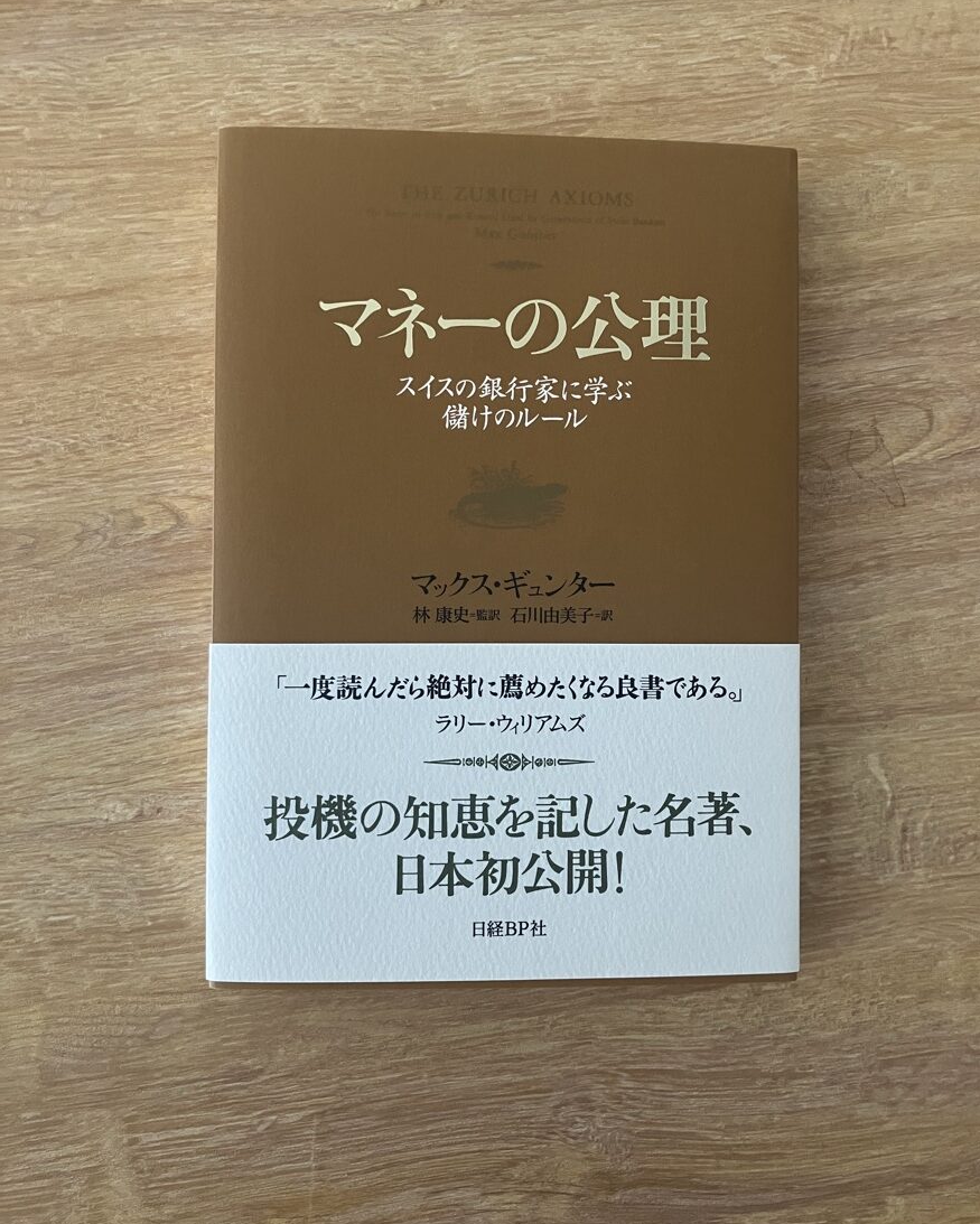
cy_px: 595
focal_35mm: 30
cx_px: 503
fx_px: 1087
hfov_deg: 48.5
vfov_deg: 58.7
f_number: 1.8
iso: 160
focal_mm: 3.99
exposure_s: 1/60
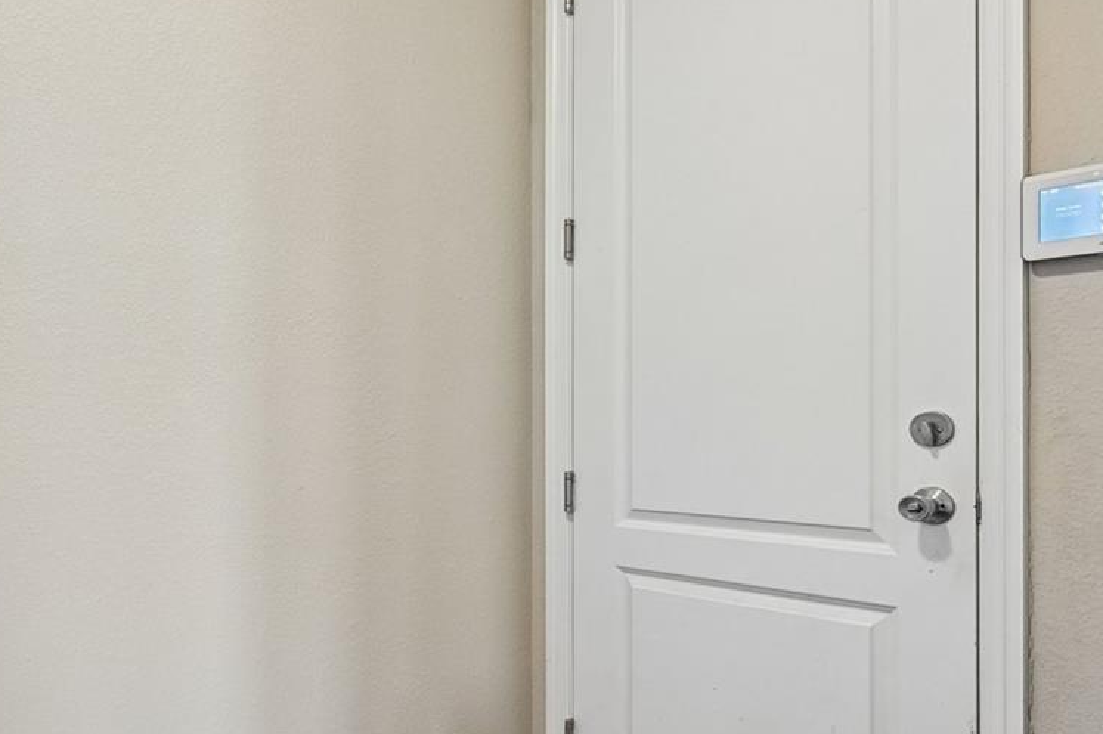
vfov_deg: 43.5
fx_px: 919
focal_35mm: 30
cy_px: 414
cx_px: 99
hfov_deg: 53.7
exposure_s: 1/4
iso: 400
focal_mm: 14
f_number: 9
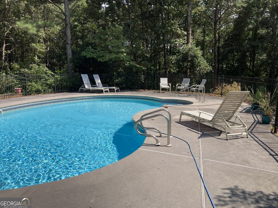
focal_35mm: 28
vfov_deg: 49.7
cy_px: 104
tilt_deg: -9.0
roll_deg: -1.0
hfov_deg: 63.4
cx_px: 139
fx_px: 225
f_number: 1.8
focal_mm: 3.99
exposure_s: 1/2024
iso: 20
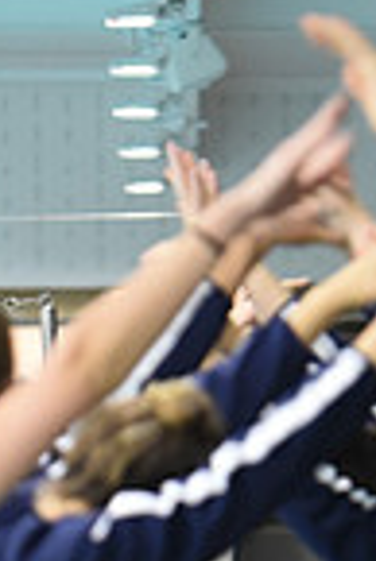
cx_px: 169
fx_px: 6548
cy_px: 913
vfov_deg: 4.9
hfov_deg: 3.3
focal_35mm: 419
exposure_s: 1/400
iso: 3200
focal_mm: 105
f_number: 2.8
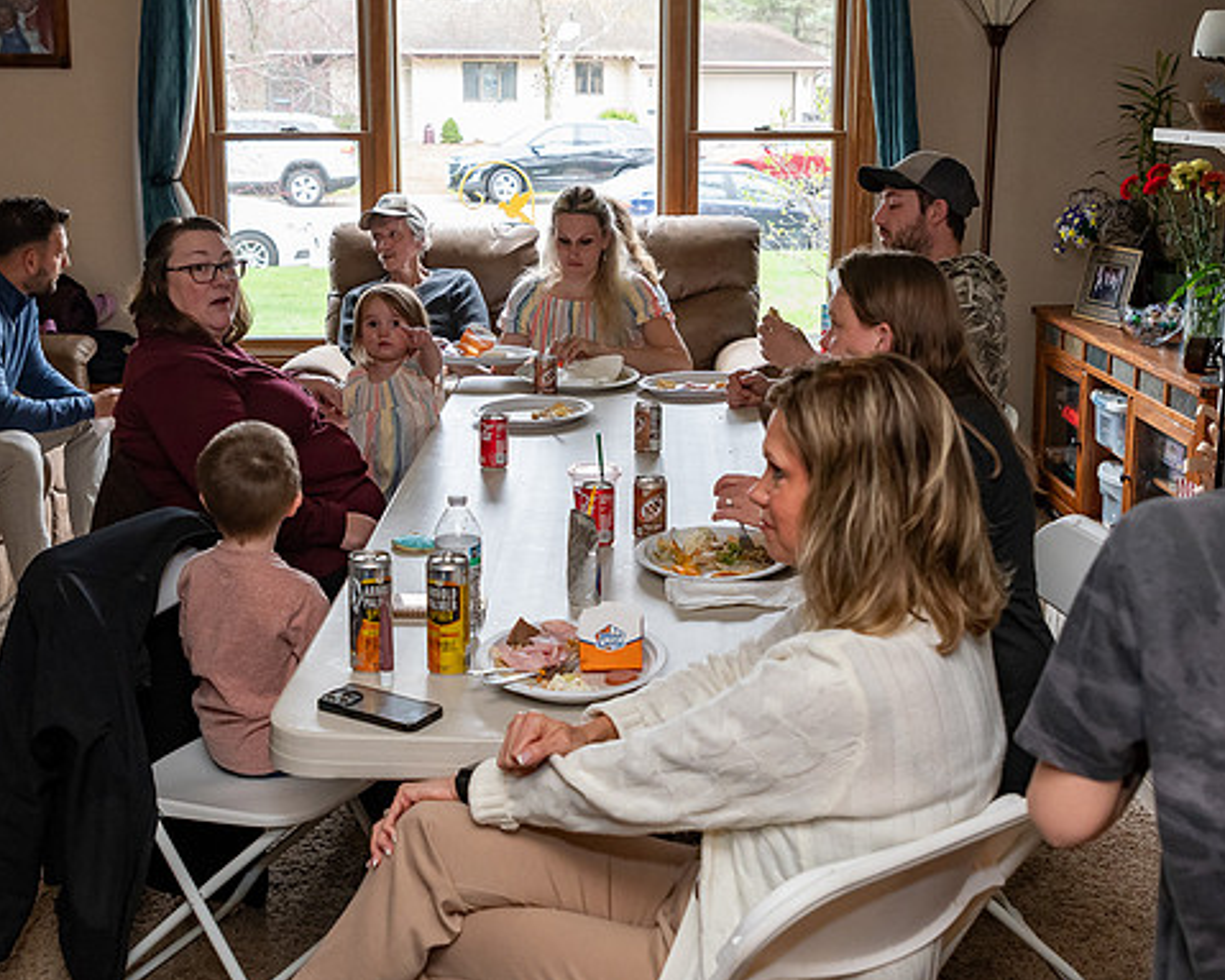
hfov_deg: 42.0
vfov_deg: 34.1
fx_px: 1595
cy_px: 459
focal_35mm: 44
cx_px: 567
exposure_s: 1/200
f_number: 4
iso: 1250
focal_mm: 24
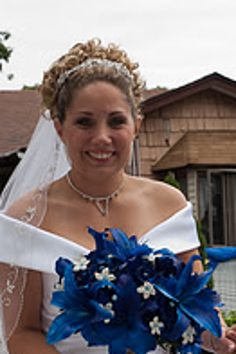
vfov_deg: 17.5
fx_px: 1123
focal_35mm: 114
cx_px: 150
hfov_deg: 12.0
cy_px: 368
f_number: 9
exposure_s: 1/125
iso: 500
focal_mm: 50
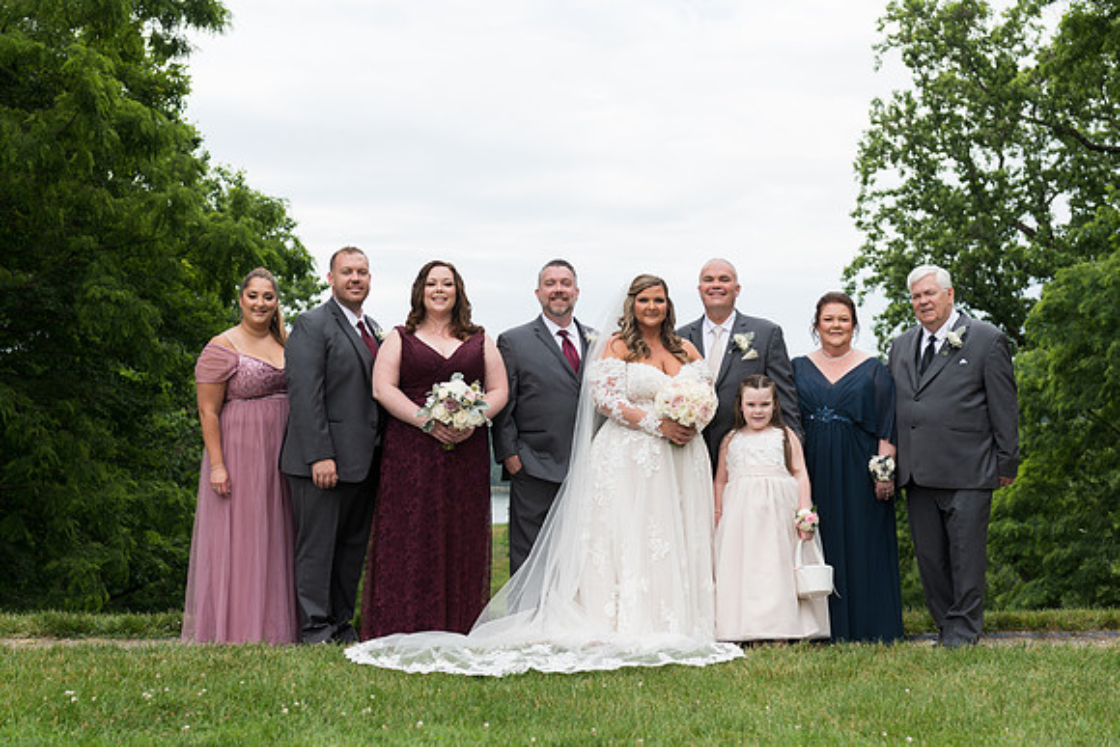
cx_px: 560
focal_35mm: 57
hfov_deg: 34.8
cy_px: 374
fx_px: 1786
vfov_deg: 23.6
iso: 64
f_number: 4.5
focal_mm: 56
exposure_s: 1/320
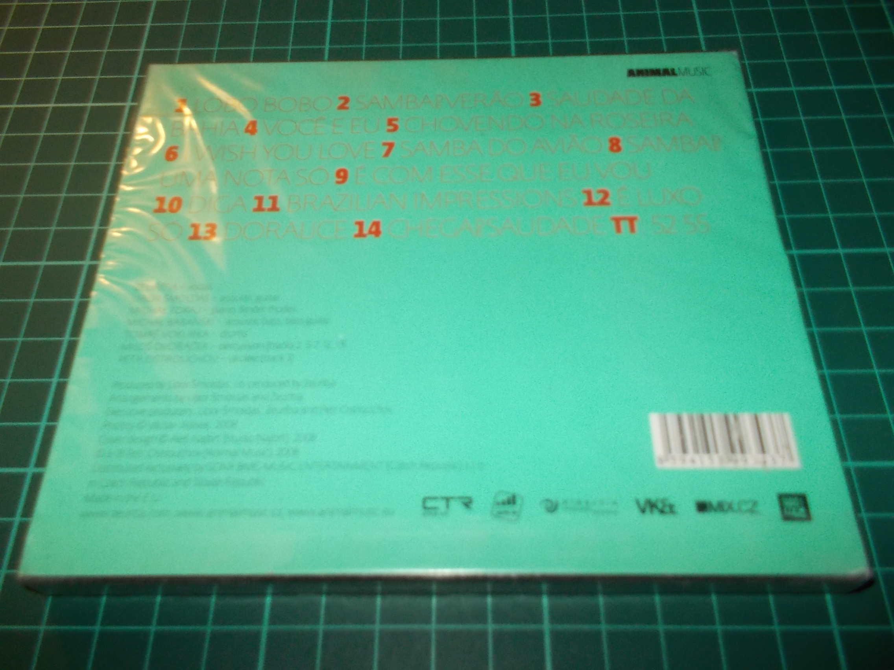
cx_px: 447
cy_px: 335
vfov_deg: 48.2
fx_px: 749
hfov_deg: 61.7
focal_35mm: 29
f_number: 3.3
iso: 200
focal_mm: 4.1
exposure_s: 1/30
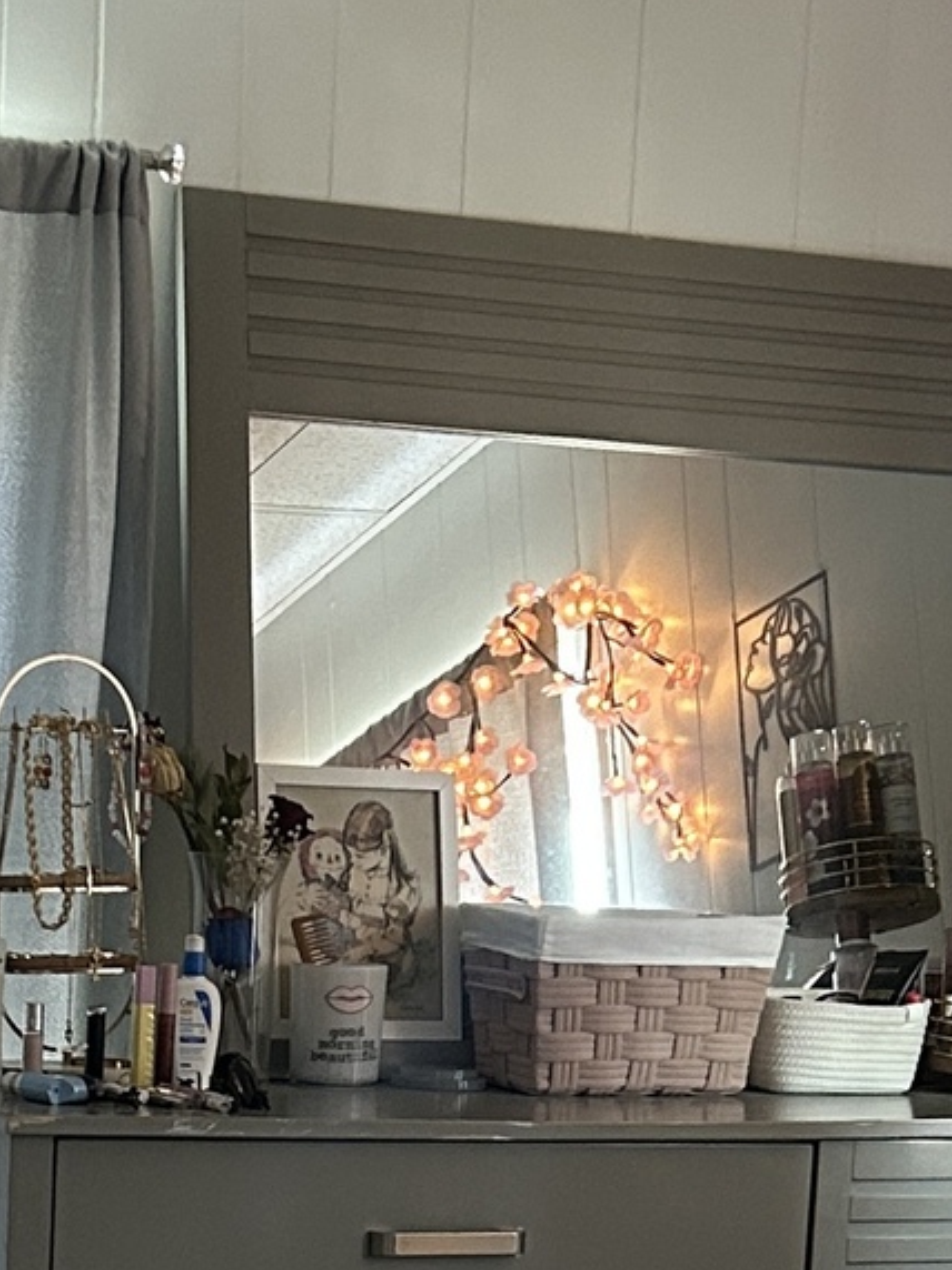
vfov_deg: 18.0
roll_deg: -3.1
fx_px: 3852
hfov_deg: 14.1
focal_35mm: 105
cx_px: 334
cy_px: 1399
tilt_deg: -8.7
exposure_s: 1/33
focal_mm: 5.7
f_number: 1.5
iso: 400
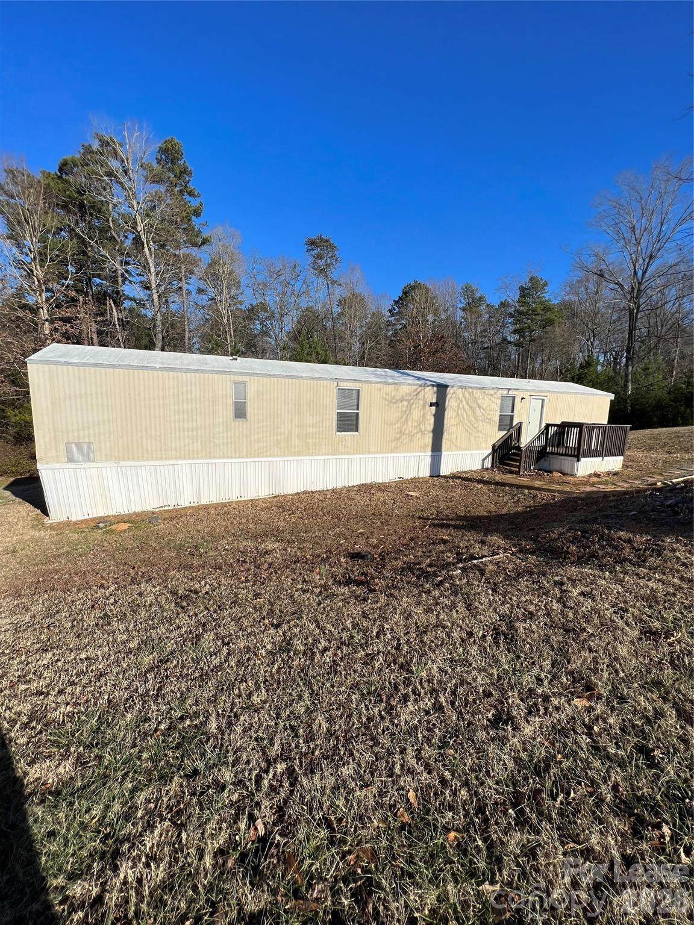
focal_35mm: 13
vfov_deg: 106.2
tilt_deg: -9.5
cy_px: 462
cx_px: 347
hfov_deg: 89.9
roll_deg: -2.2
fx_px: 348
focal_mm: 1.57
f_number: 1.8
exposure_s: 1/3040
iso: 32
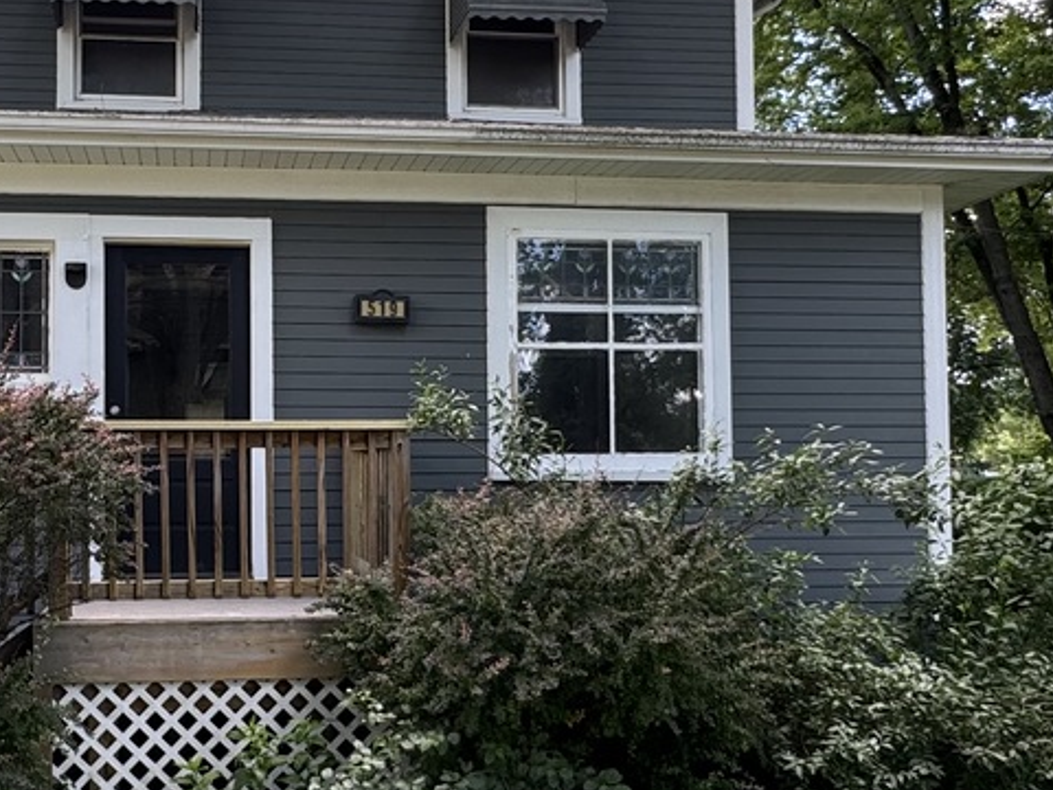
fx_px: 1278
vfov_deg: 34.3
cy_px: 463
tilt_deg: +0.2
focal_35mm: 42
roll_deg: +0.2
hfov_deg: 43.9
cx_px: 320
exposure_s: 1/99
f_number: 2.2
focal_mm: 2.22
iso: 40
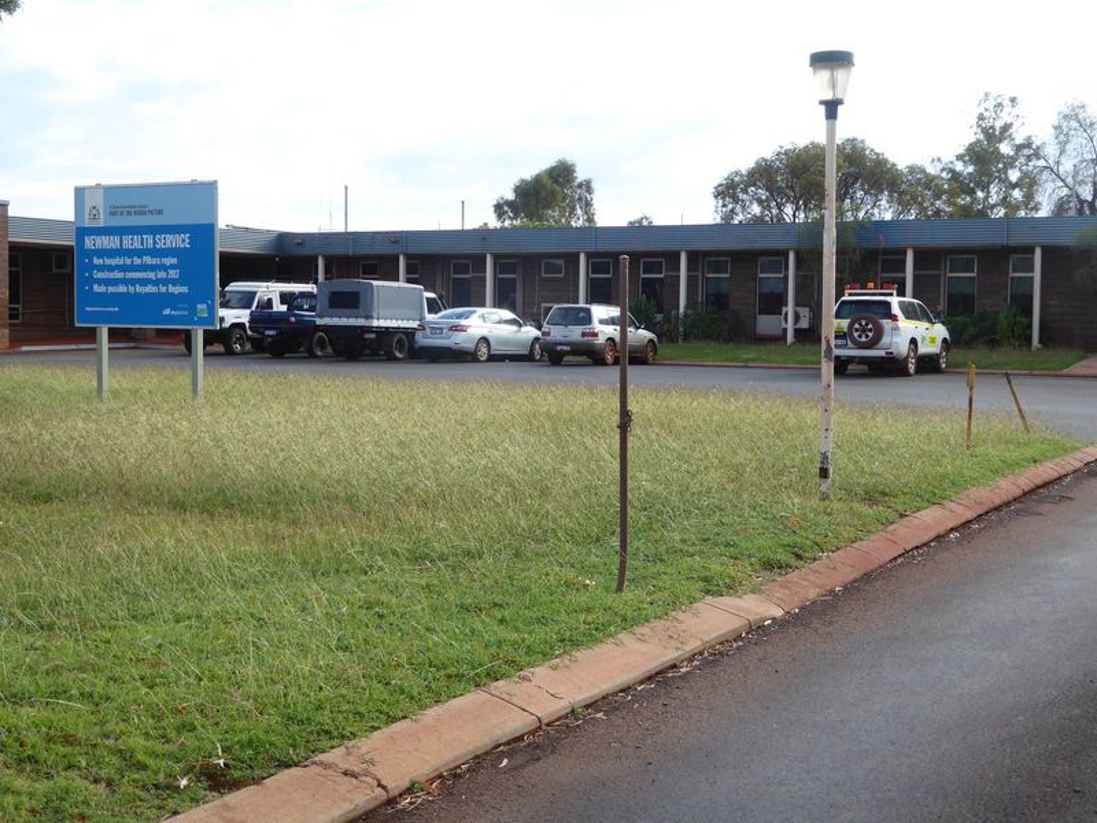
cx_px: 548
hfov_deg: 38.9
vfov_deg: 29.7
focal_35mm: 49
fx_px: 1553
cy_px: 412
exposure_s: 1/250
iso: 80
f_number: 4
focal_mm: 8.4
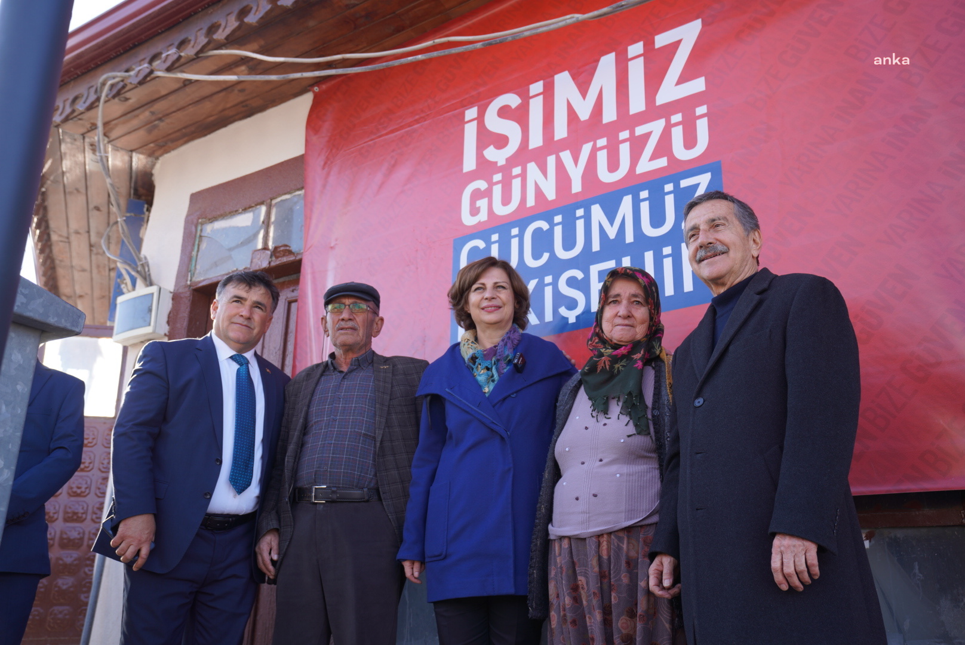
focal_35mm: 37
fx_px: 992
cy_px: 322
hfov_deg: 51.9
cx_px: 482
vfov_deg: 36.0
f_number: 4
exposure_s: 1/160
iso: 100
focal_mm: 37
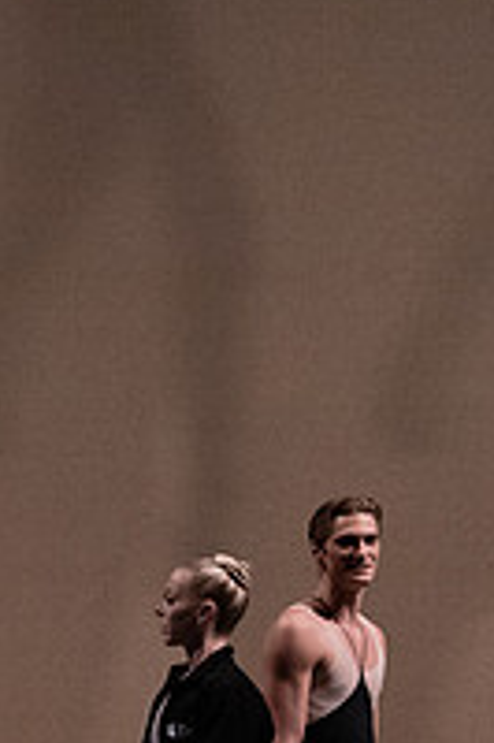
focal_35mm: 529
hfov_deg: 2.6
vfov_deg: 3.9
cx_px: 149
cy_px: 574
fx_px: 10907
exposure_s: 1/500
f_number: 6.3
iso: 12800
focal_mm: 182
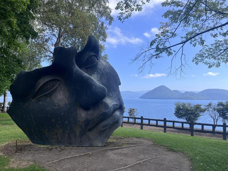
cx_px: 114
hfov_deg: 67.3
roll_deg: -0.6
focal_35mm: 26
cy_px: 86
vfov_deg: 53.1
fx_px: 171
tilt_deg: +2.9
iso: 50
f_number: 1.6
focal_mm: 5.1
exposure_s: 1/1923
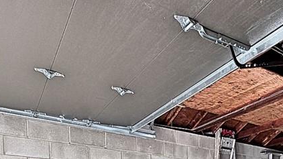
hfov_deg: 51.8
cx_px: 211
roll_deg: -0.1
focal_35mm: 37
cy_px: 225
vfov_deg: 25.6
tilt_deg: -3.0
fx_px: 278
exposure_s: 1/121
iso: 80
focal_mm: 2.22
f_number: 2.2
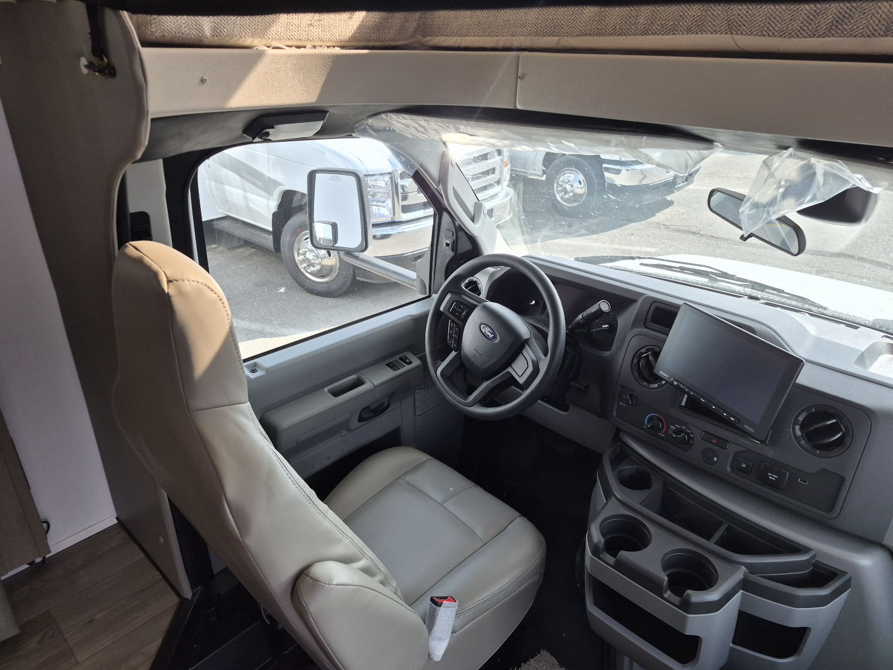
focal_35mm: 23
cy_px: 335
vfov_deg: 58.9
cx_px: 446
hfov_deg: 73.9
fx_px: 593
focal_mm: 5.4
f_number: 1.8
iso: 80
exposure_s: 1/714
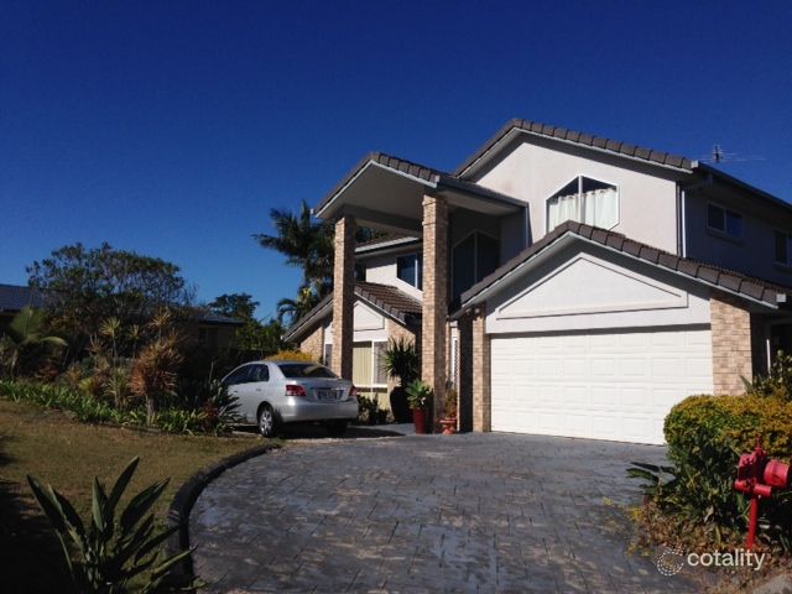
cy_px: 297
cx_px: 396
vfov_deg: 42.9
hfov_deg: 55.4
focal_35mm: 33
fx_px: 755
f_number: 2.4
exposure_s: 1/4184
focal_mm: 4.12
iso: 50
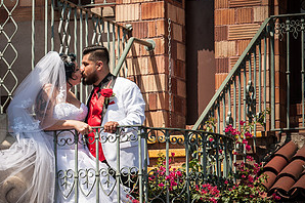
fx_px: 2835
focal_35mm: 335
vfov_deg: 4.1
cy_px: 107
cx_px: 32
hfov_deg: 6.1
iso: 250
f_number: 10
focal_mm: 170
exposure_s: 1/400
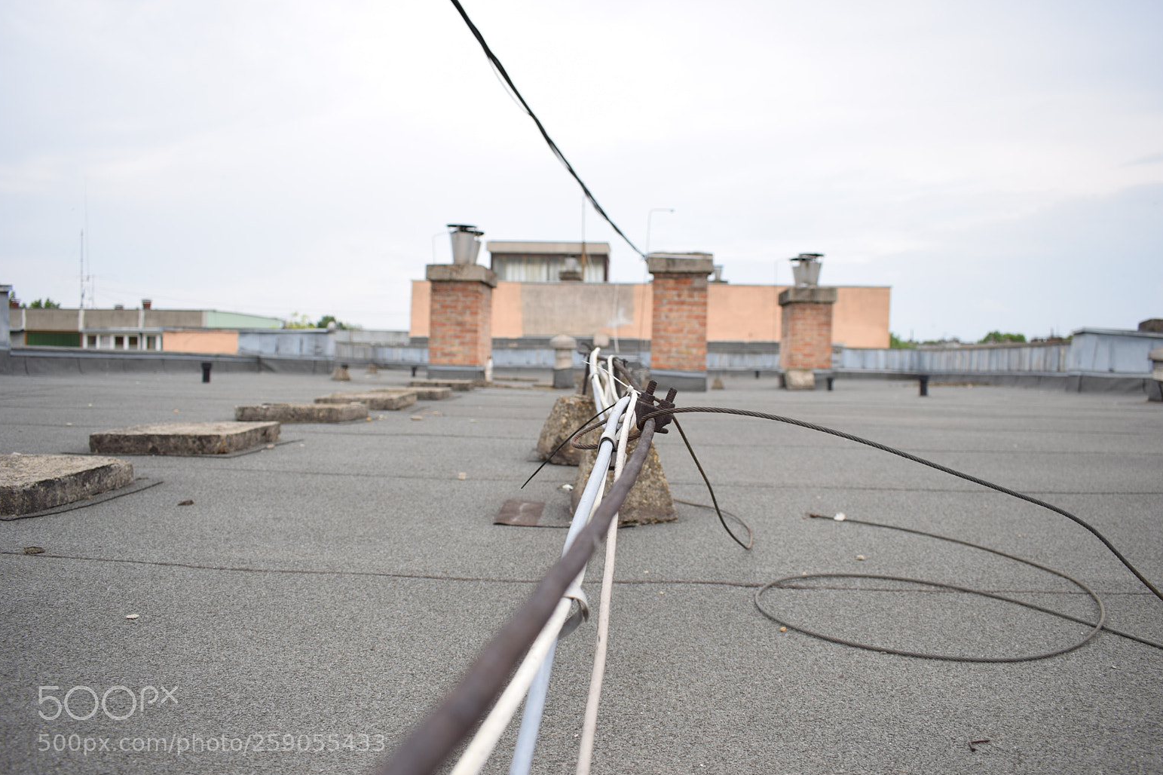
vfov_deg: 46.4
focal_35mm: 28
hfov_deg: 65.5
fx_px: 904
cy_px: 400
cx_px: 594
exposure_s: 1/80
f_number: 4.5
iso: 100
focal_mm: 18
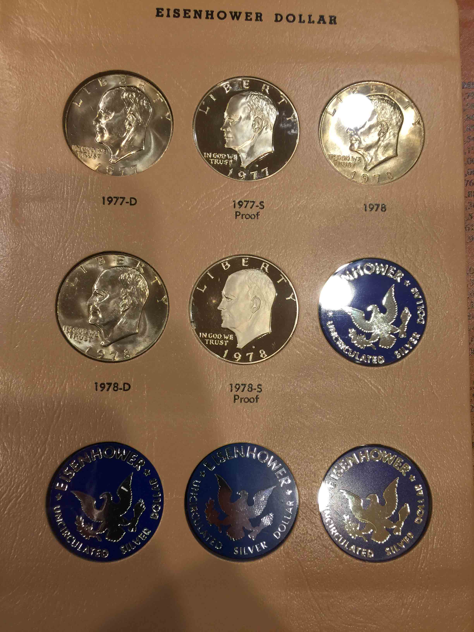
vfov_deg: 61.7
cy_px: 316
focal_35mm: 29
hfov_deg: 48.2
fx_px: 529
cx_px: 237
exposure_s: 1/15
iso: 40
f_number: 2.2
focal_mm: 4.15
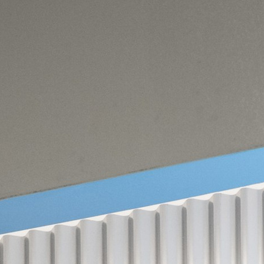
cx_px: 587
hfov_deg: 4.8
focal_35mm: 354
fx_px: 3054
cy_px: 1130
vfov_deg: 4.5
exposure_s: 1/250
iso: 800
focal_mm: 47
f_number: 4
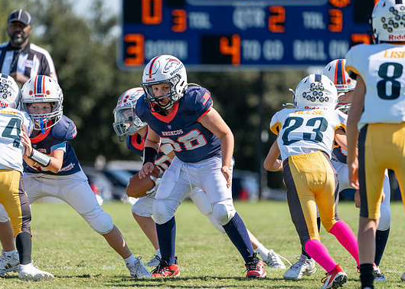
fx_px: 5632
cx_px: 184
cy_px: 145
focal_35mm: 490
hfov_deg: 4.1
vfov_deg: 2.9
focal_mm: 400
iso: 250
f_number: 5.6
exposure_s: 1/1000
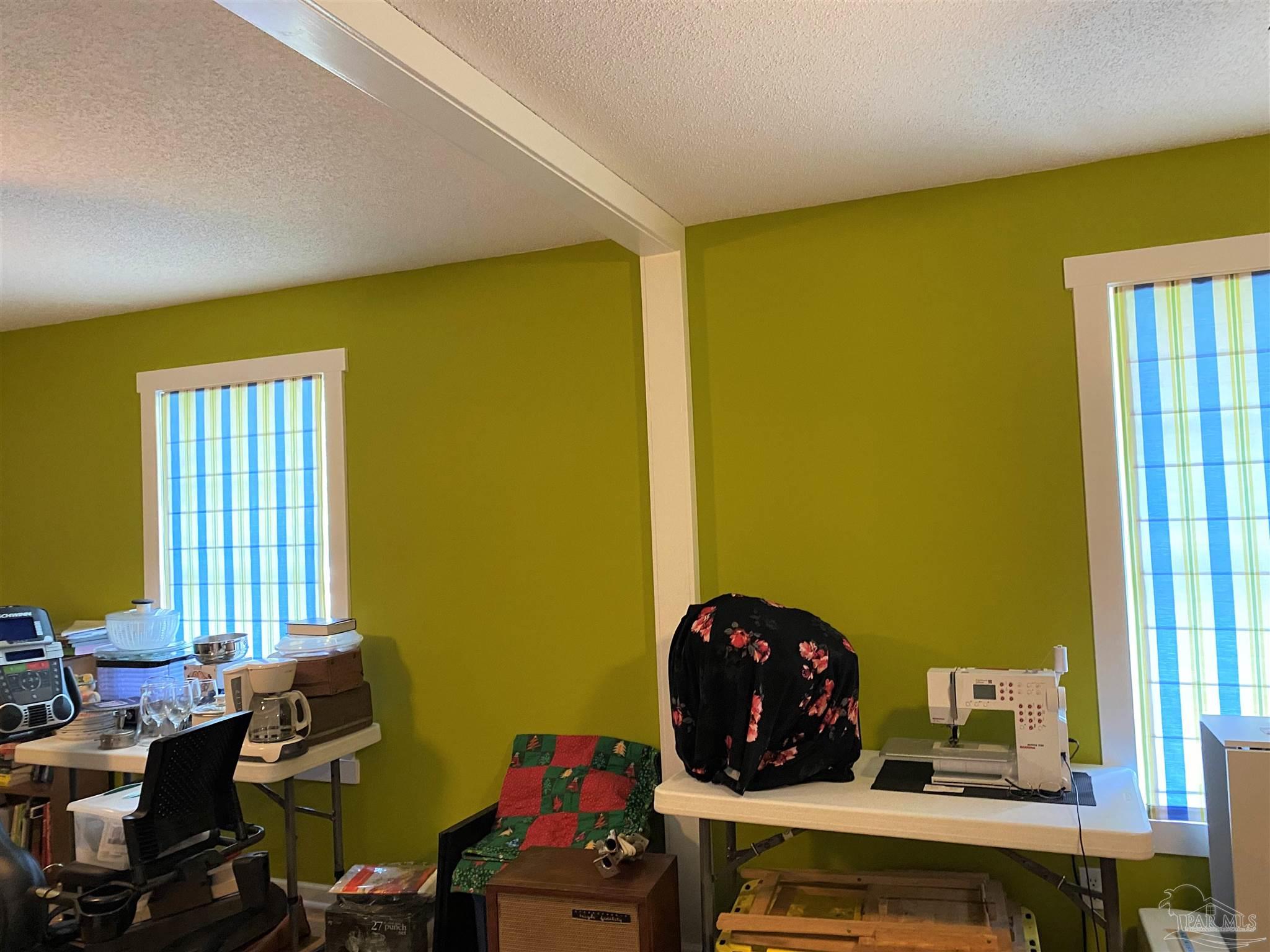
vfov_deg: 53.1
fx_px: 954
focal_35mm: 26
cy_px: 476
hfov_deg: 67.3
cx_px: 635
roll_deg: +2.1
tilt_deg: +2.2
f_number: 1.8
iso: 400
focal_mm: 4.25
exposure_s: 1/60
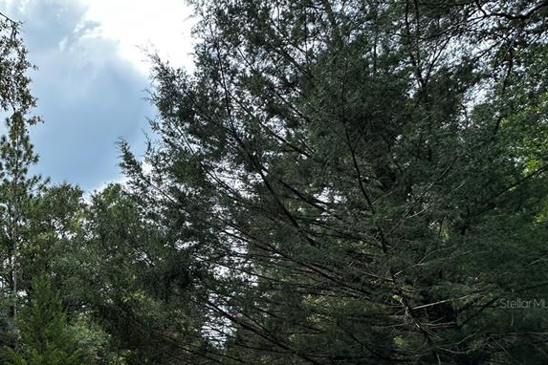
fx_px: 396
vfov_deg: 46.4
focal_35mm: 26
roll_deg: +2.3
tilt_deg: +12.7
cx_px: 68
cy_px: 303
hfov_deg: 60.2
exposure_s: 1/545
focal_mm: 2.22
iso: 40
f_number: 2.2
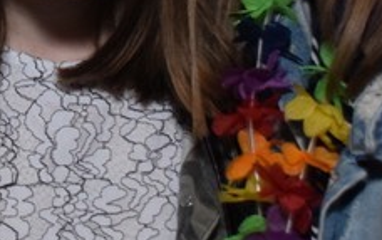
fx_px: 1553
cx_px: 93
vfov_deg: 8.7
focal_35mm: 149
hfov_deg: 14.0
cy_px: -47
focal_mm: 22
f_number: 3.8
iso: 1600
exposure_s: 1/40
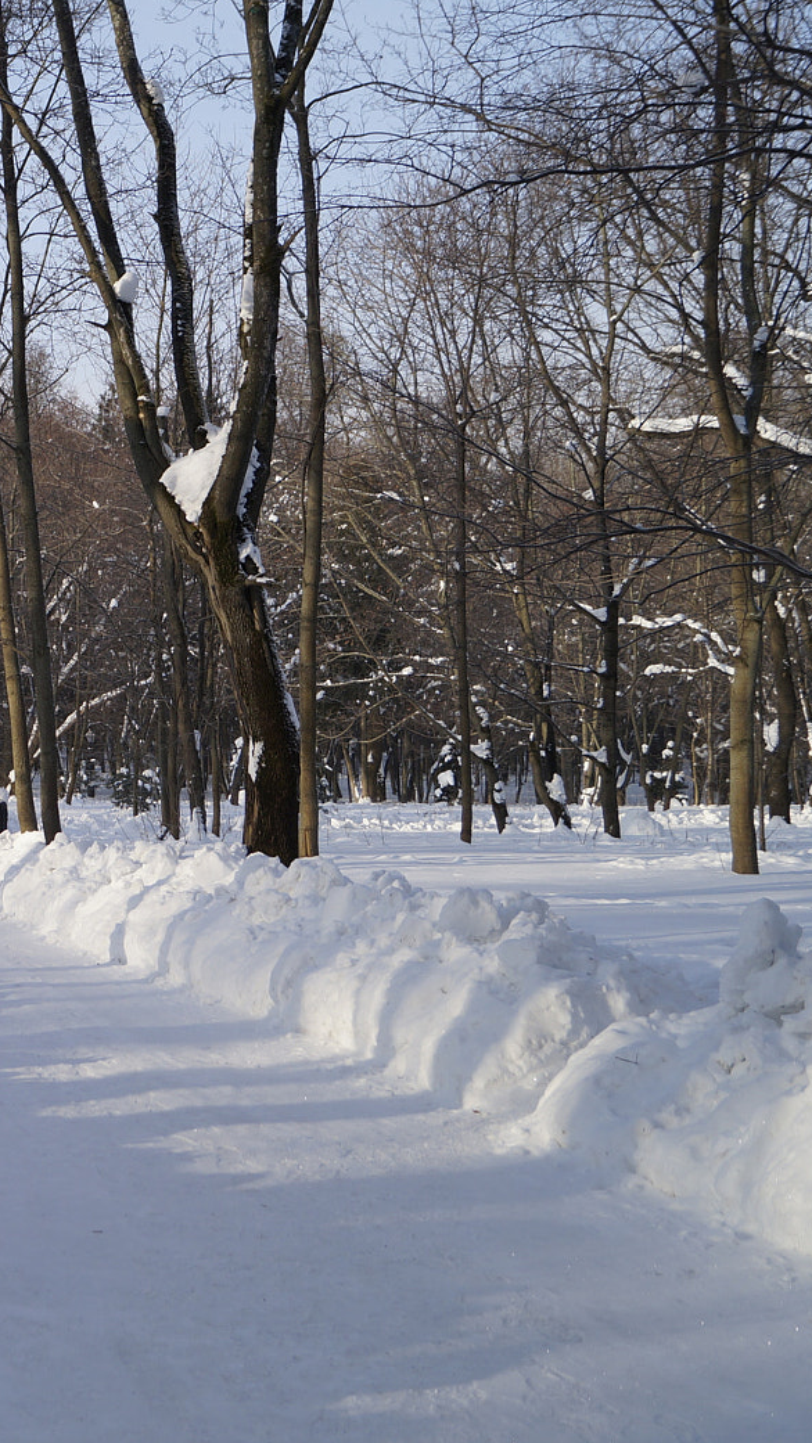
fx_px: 2029
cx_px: -224
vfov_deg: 39.2
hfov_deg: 20.7
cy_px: 717
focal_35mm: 53
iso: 100
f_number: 4
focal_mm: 22
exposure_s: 1/800
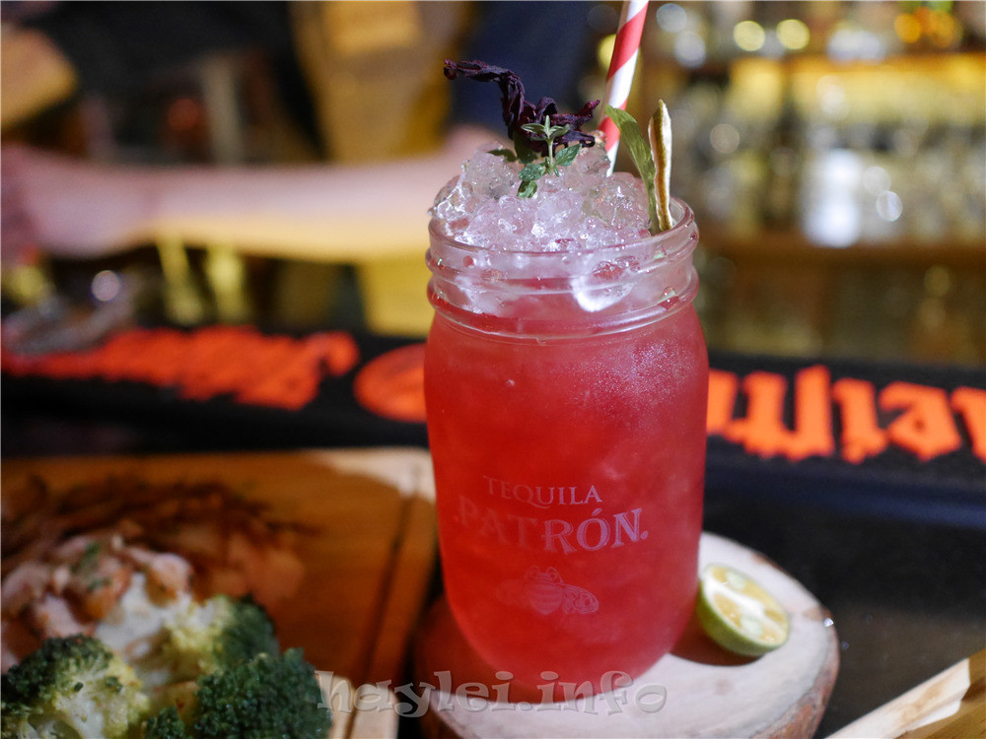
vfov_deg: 46.8
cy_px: 370
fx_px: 855
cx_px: 493
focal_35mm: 30
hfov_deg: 60.0
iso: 3200
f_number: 1.7
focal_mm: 15
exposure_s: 1/60
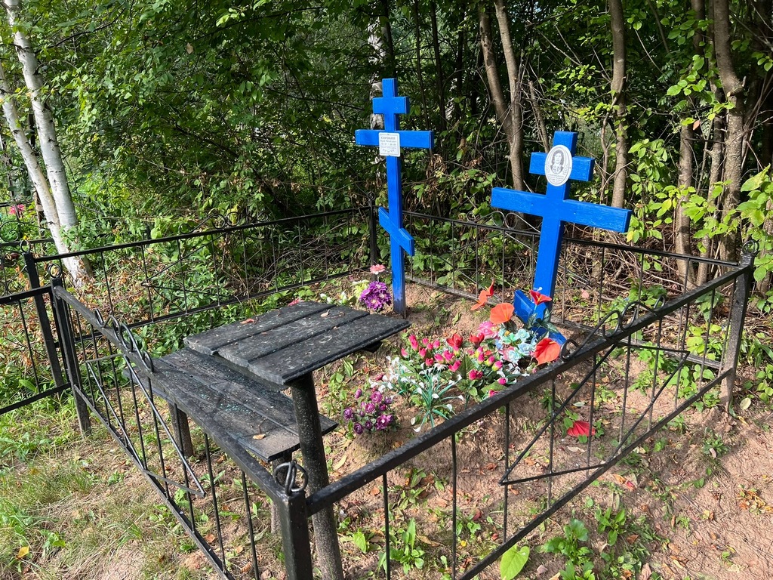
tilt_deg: -17.8
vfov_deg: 53.1
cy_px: 290
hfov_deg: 67.3
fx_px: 581
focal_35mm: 26
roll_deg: -1.2
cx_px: 386
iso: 50
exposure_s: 1/404
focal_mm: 5.7
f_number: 1.5
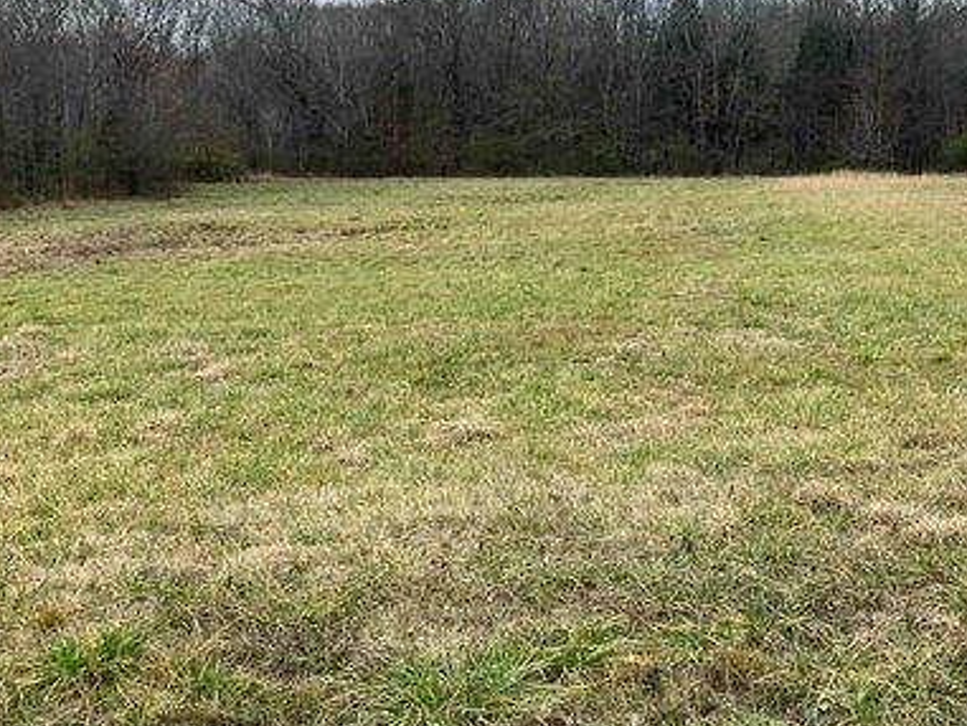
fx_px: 1313
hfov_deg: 40.4
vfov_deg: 30.9
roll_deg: -0.5
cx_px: 538
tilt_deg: -6.7
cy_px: 330
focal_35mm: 47
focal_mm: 3.99
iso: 32
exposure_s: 1/121
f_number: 1.8
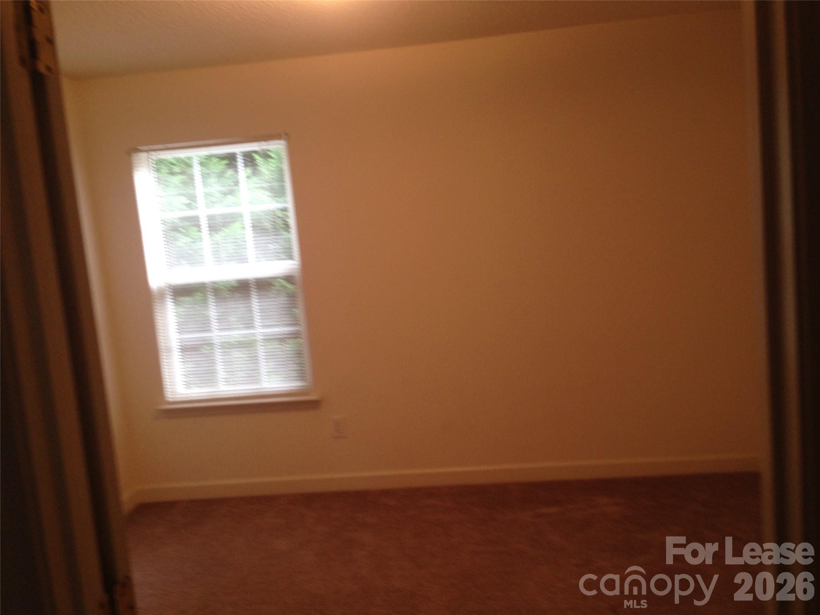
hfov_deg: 55.4
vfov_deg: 42.9
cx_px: 410
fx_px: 782
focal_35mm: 33
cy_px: 308
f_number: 2.4
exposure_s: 1/20
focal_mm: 4.12
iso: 100
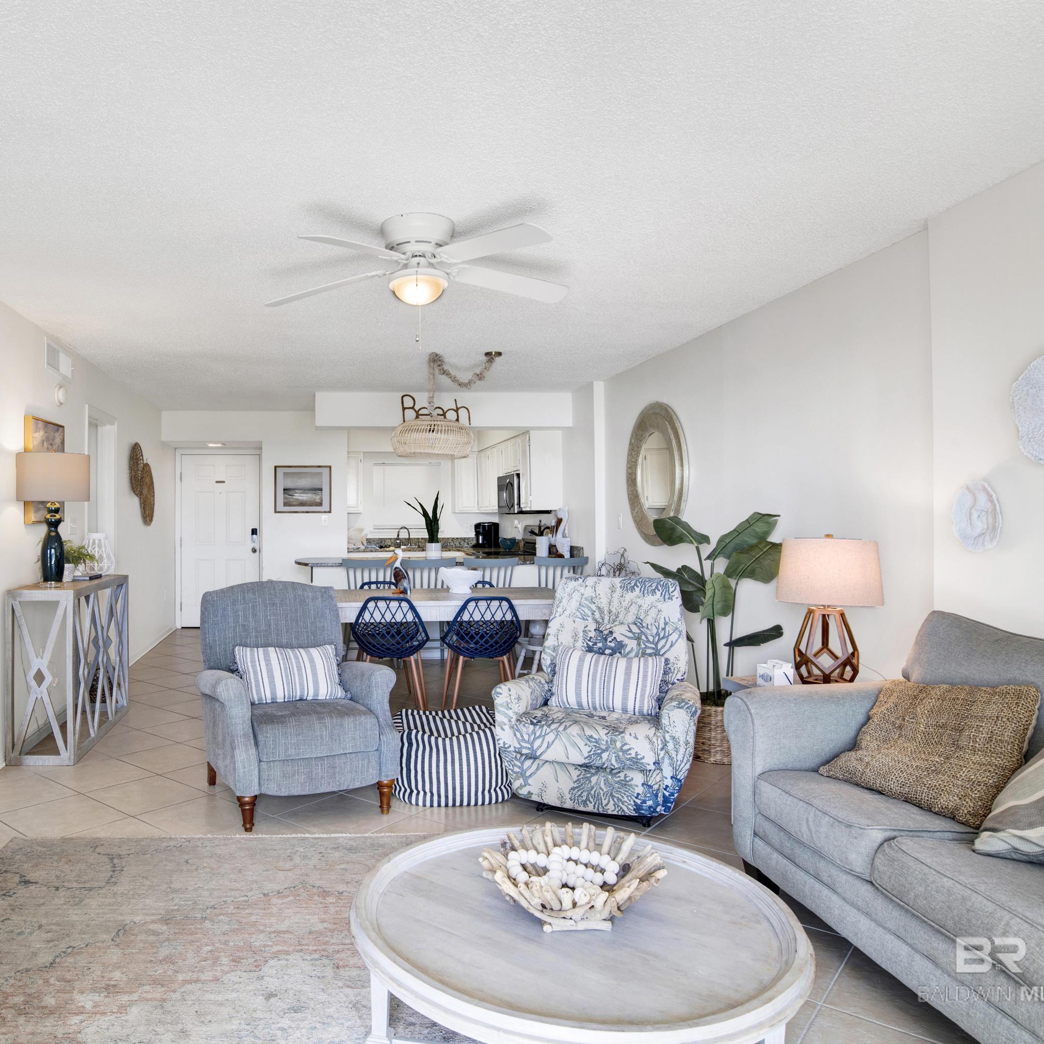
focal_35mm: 23
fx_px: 785
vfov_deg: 67.3
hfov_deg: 65.2
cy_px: 521
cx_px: 334
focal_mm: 18
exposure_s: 1/6
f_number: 11
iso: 200
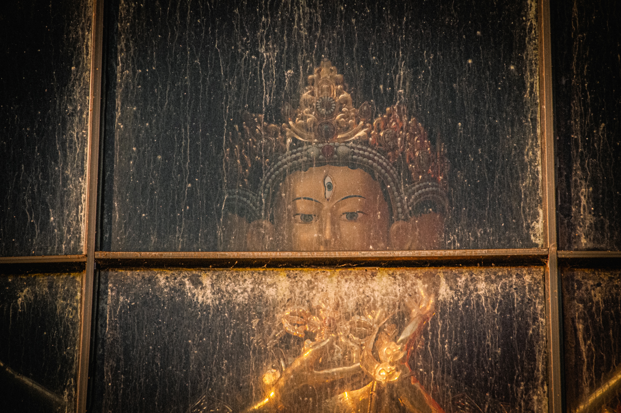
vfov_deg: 4.6
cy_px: 206
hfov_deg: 6.9
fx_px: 5169
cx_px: 310
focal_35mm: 300
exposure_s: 1/2000
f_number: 6.3
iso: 1600
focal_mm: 200
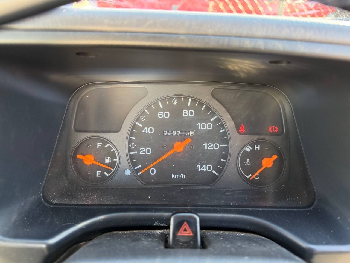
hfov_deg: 71.6
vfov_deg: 56.8
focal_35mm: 24
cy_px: 132
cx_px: 175
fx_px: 243
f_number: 1.78
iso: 200
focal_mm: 6.76
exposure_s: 1/71
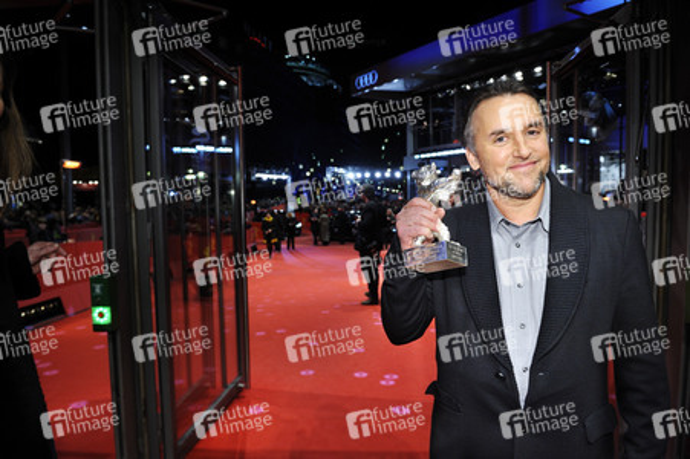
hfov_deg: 73.8
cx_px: 345
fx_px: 460
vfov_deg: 53.1
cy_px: 230
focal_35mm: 24
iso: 1000
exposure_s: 1/100
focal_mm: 24
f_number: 5
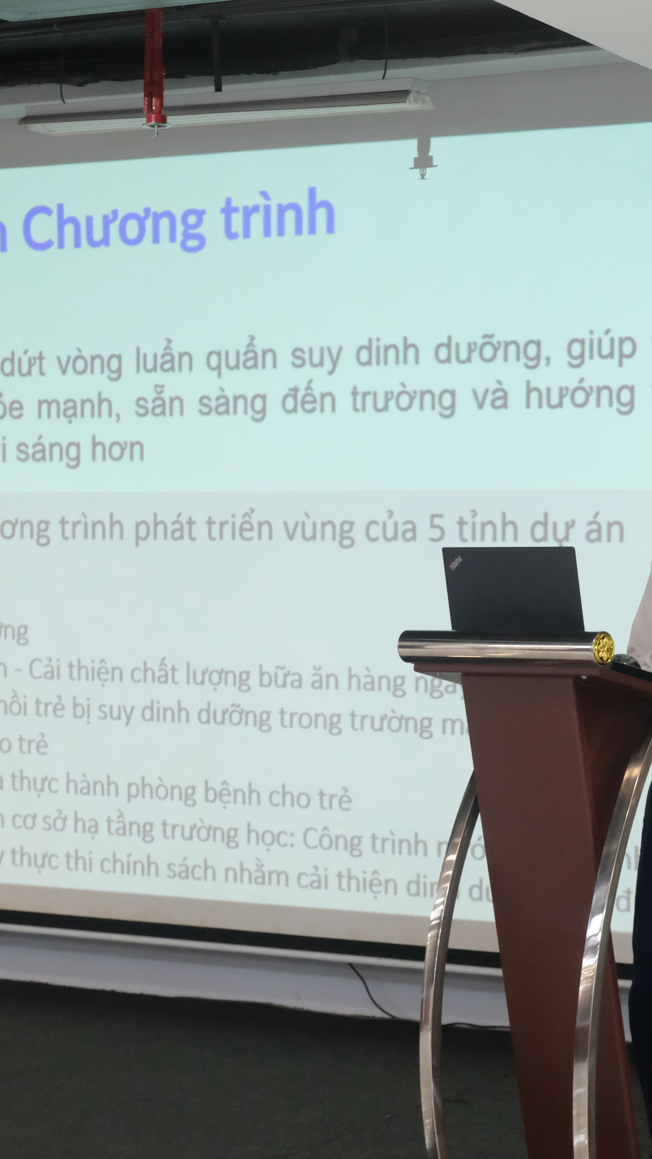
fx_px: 2489
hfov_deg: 14.8
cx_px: 510
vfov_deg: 26.2
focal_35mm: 81
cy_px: 585
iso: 4000
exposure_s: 1/160
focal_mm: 34.3
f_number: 5
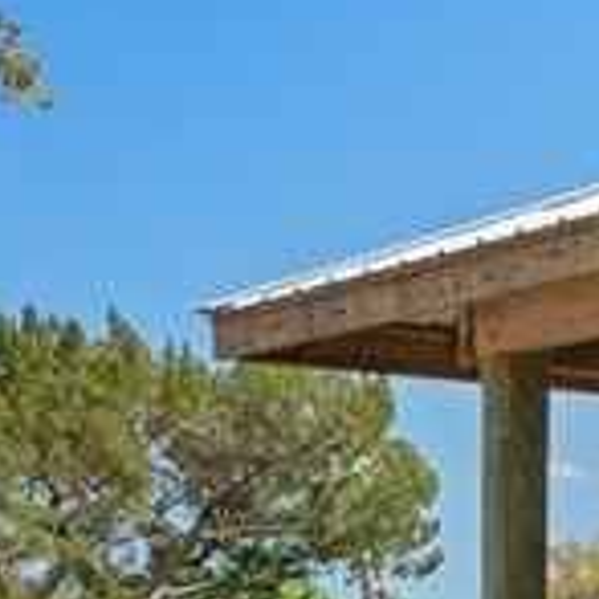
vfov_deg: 11.4
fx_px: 2956
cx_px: 1516
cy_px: 711
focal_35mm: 151
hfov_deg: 9.9
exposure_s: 1/1500
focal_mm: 16
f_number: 8
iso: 320
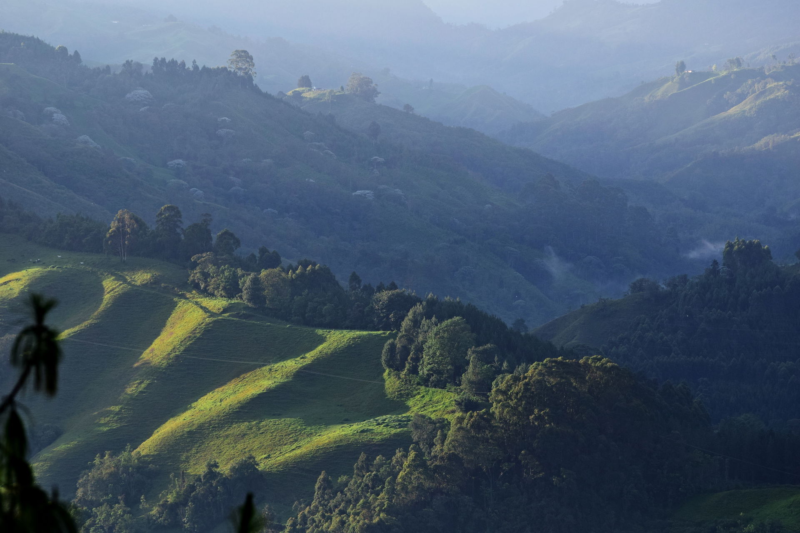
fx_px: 4066
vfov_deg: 7.5
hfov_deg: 11.2
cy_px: 266
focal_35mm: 183
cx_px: 400
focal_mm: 122
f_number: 5
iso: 200
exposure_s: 1/800
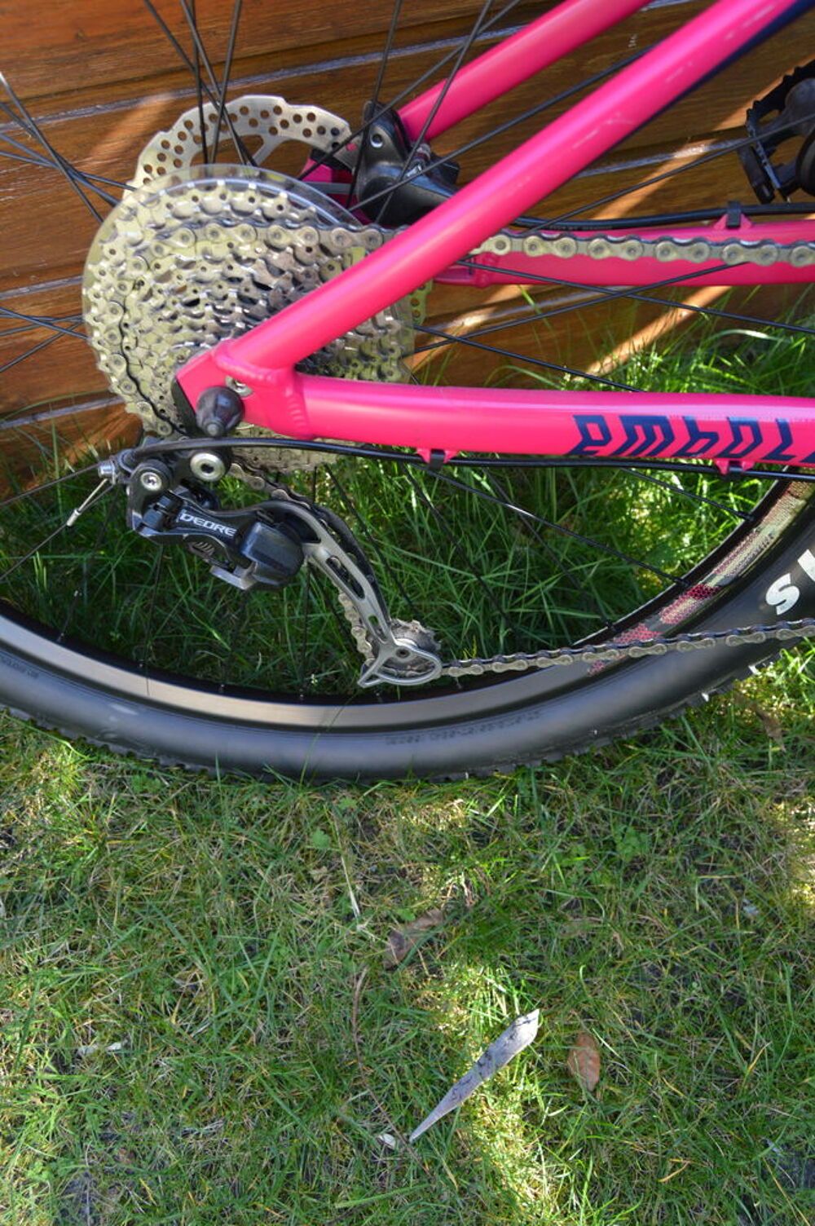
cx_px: 408
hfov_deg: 47.8
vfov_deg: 67.4
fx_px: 918
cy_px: 613
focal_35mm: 27
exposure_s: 1/100
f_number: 5
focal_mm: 18
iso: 400
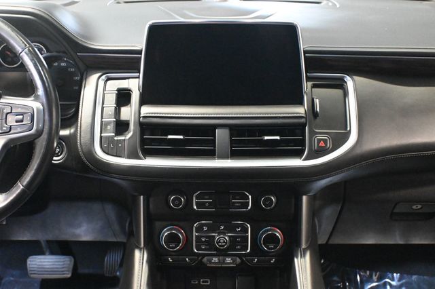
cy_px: 144
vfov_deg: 29.8
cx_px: 218
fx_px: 543
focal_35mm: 45
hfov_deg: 43.6
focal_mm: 30
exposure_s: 1/25
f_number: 4.8
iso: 12800
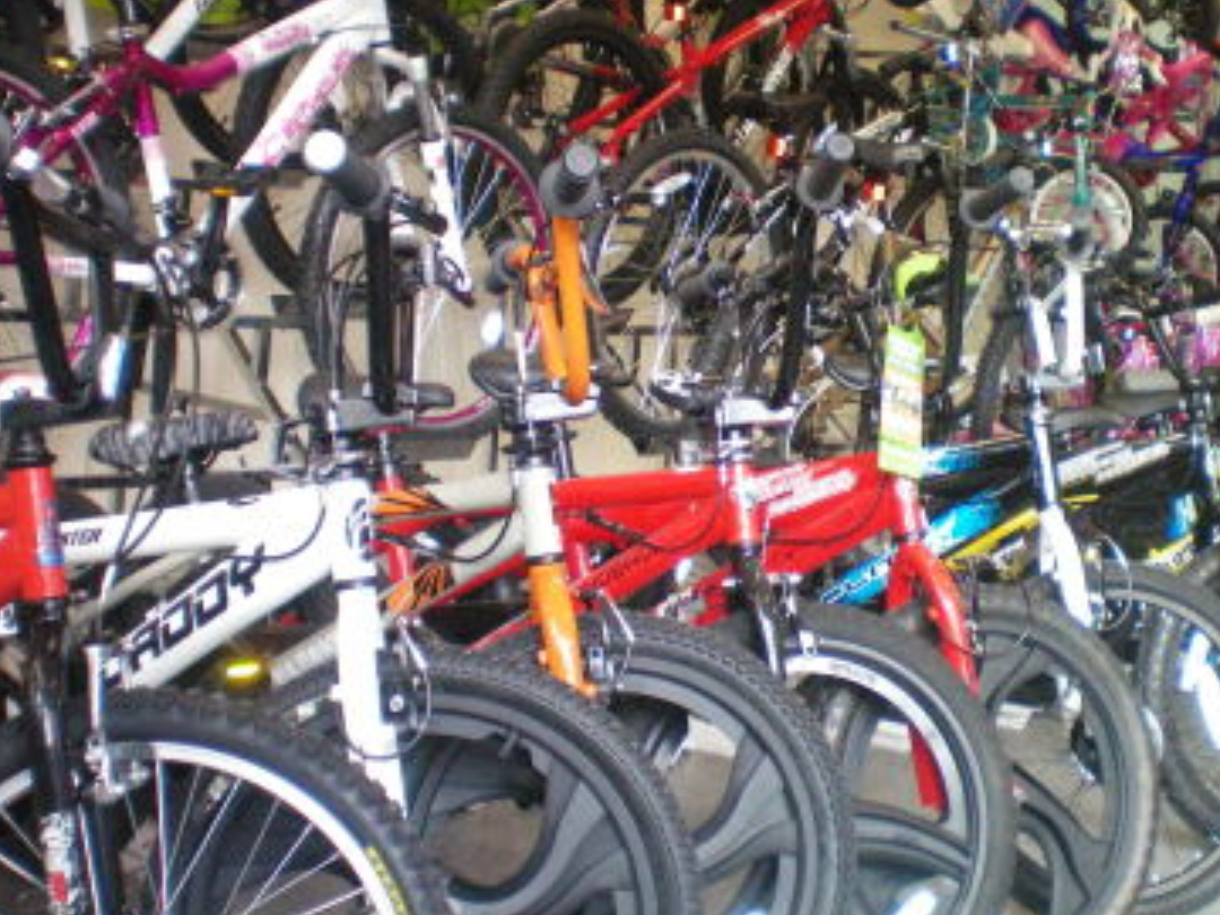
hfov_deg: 35.2
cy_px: 332
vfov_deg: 26.9
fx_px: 1903
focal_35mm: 54
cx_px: 824
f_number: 3.1
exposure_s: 1/60
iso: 320
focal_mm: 6.3
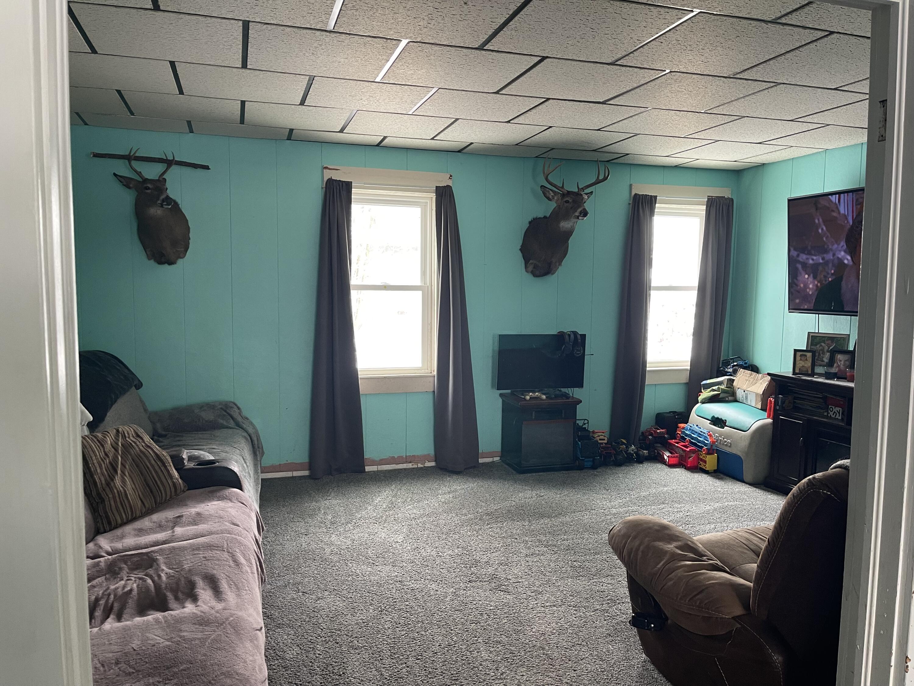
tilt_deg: -5.6
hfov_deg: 69.4
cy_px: 343
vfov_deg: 54.9
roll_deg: -1.1
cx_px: 457
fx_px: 660
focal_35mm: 25
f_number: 1.6
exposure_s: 1/60
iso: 200
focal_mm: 5.1
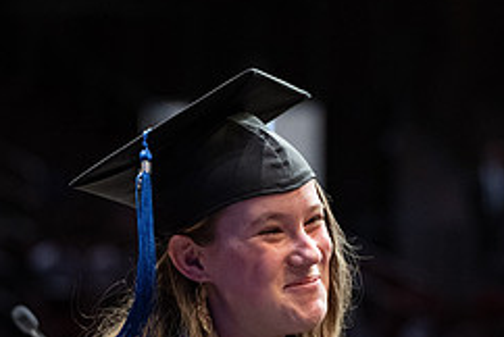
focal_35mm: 301
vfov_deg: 4.6
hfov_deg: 6.8
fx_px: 4219
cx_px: 459
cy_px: 247
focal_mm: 100
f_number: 3.2
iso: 2500
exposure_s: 1/400
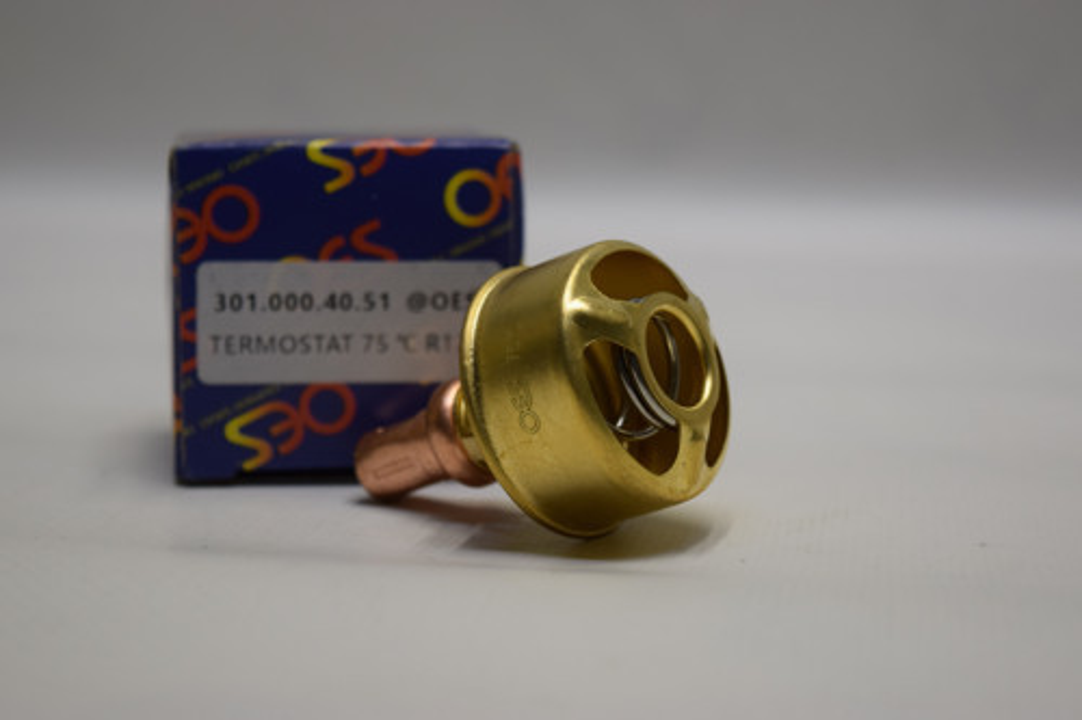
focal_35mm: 72
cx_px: 541
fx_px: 2163
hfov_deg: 28.1
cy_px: 360
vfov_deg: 18.9
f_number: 5.6
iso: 500
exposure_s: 1/125
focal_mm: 48
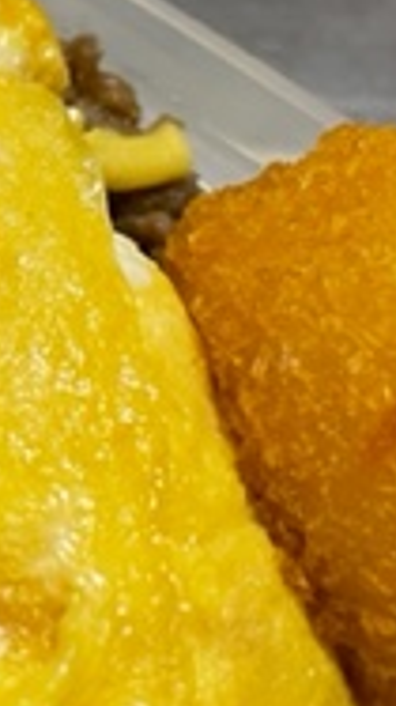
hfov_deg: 11.8
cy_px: 529
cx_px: -226
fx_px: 1813
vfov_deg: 21.8
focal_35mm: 97
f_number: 1.6
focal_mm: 4.2
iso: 160
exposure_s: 1/60
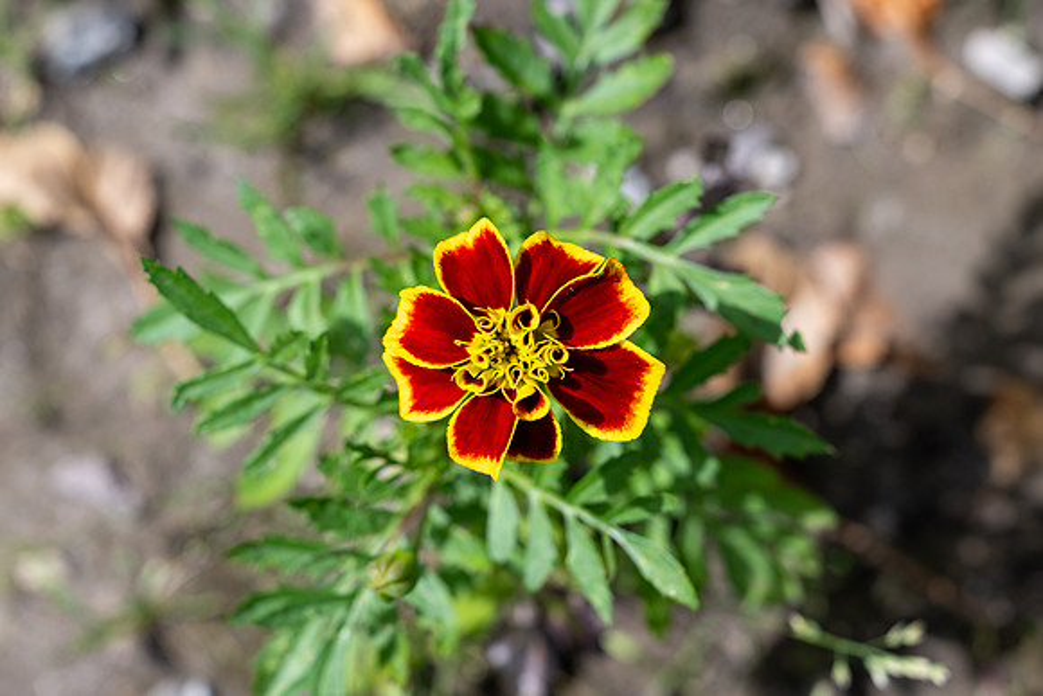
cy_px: 336
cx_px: 519
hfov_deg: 27.5
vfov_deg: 18.6
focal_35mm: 73
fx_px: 2128
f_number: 6.3
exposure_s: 1/1000
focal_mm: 50
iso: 320
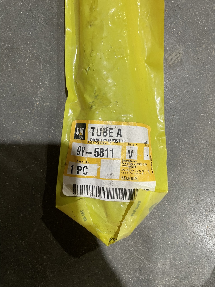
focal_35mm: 26
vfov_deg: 67.3
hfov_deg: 53.1
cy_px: 144
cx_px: 108
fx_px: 215
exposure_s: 1/60
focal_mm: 4.2
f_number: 1.6
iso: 160
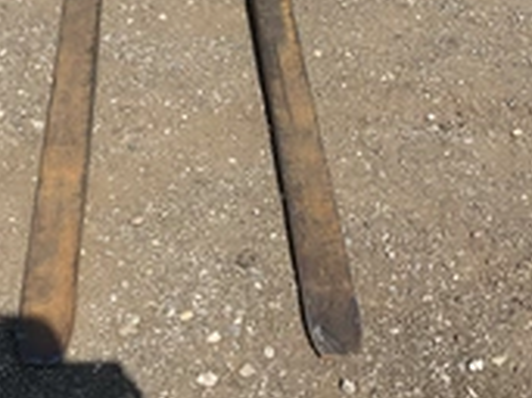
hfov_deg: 28.6
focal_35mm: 68
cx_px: 240
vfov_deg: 21.4
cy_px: 100
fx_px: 1044
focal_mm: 3
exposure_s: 1/1675
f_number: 1.8
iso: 25
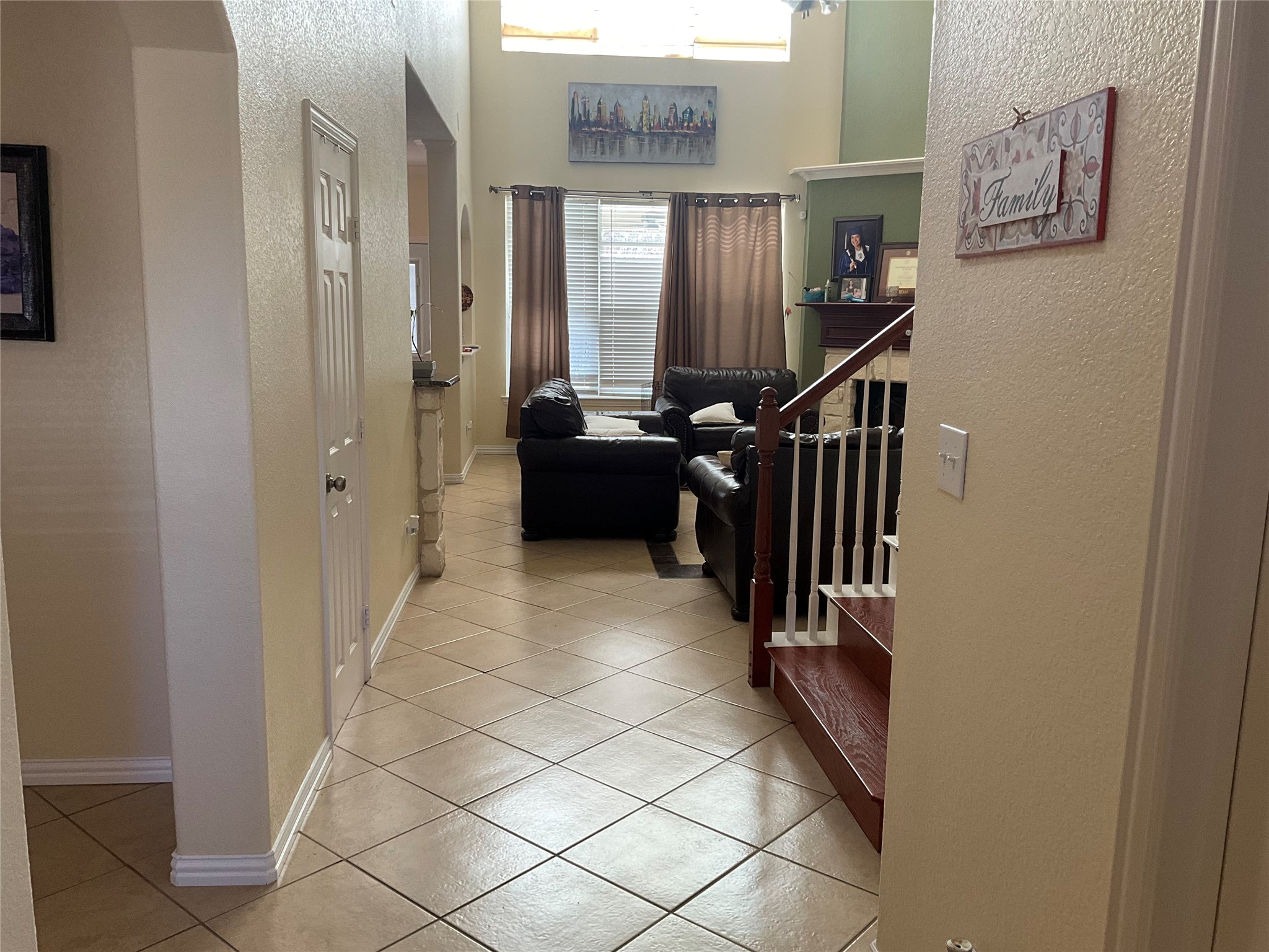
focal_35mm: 29
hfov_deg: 61.7
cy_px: 476
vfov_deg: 48.2
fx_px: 1063
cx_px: 634
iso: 64
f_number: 1.8
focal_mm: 3
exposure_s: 1/60
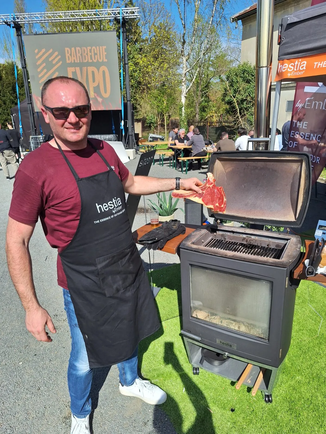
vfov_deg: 73.9
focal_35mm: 23
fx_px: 289
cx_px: 163
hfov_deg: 58.9
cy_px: 217
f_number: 1.8
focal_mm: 5.54
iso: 40
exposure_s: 1/2525
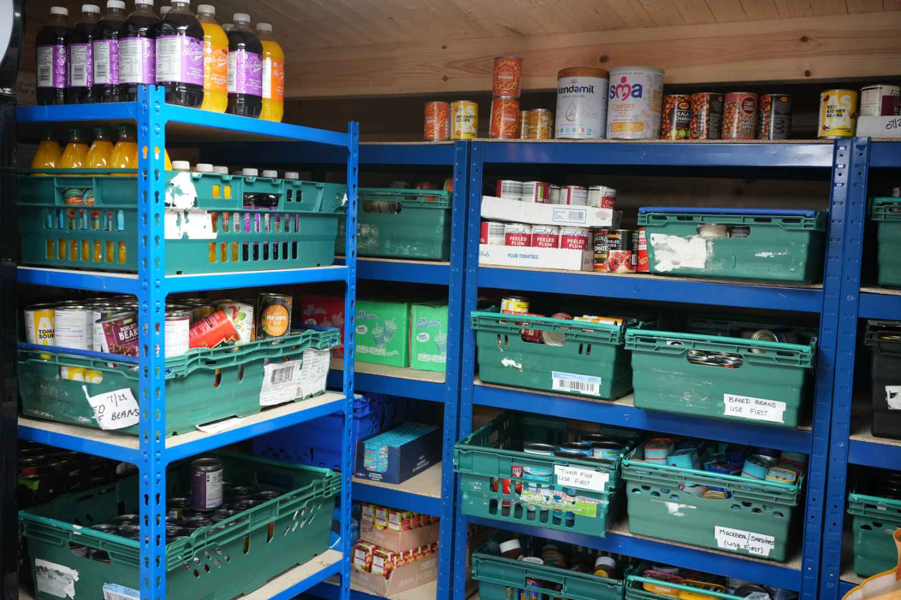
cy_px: 300
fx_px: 876
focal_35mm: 35
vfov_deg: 37.8
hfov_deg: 54.4
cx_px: 450
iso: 1600
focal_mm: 35
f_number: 3.5
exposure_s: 1/160
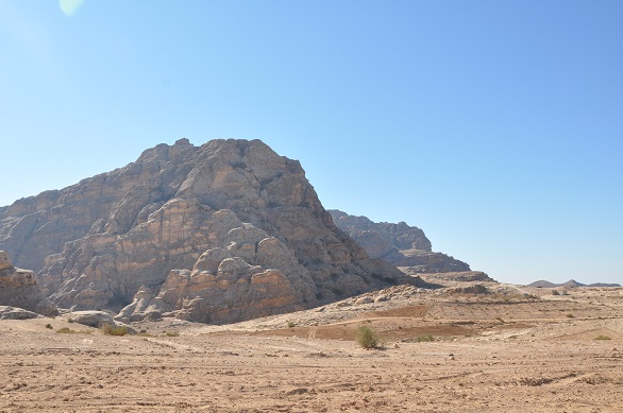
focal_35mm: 37
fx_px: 639
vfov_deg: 35.8
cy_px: 206
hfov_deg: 51.9
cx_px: 304
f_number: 10
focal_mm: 24
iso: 200
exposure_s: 1/400
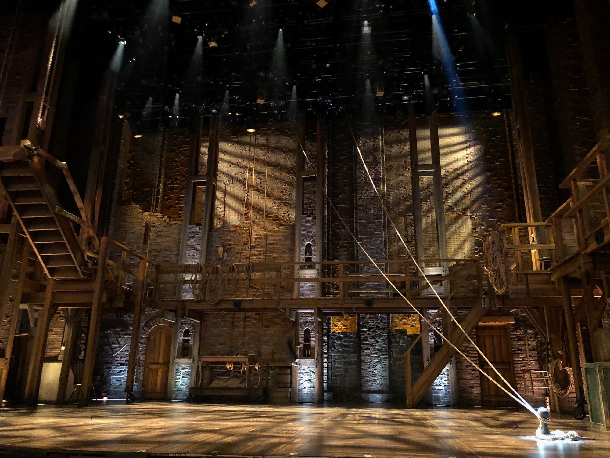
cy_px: 229
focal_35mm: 28
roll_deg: +0.2
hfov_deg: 63.4
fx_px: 493
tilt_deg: +15.4
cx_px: 305
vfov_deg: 49.7
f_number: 1.8
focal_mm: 3.99
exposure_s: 1/4
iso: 160
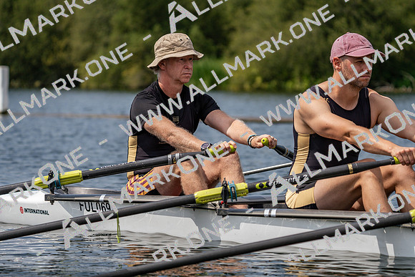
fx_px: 2306
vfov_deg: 6.9
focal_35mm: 200
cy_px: 138
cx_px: 208
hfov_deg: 10.3
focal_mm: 200
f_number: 5.6
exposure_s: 1/1600
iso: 200
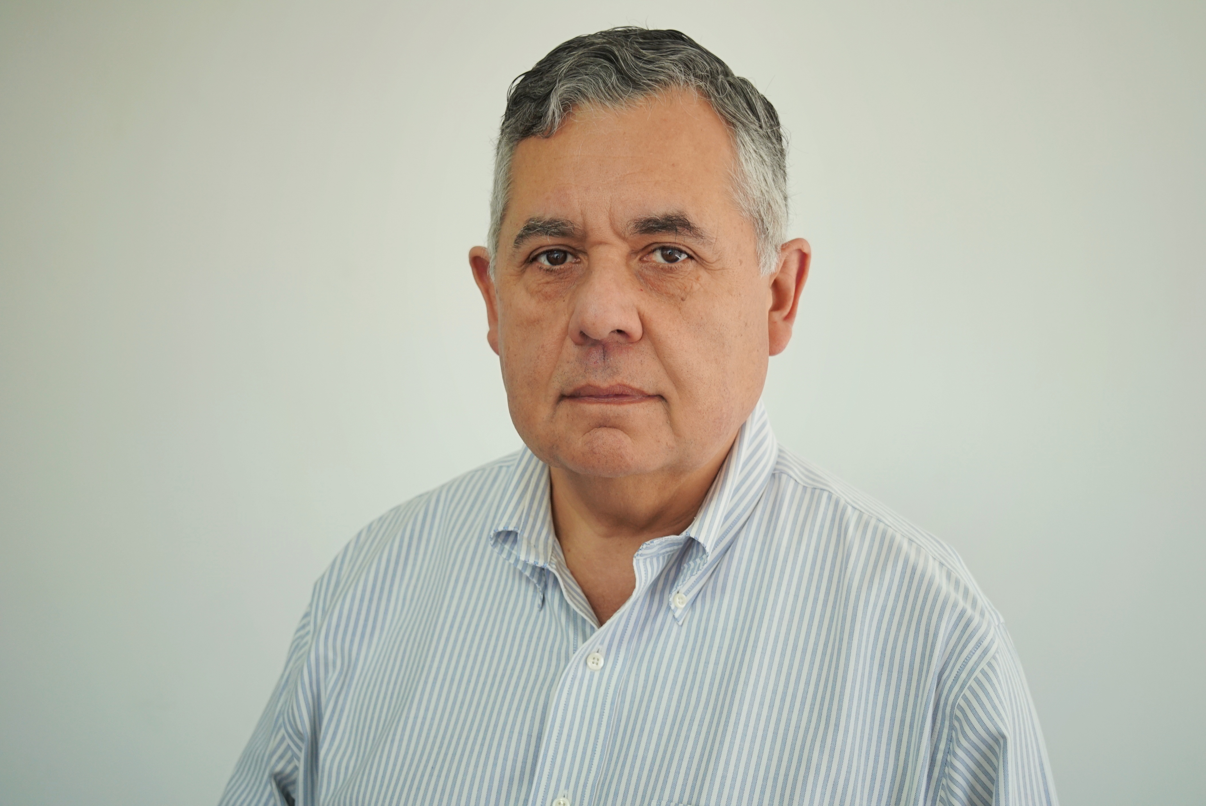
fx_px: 1676
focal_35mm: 50
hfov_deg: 39.6
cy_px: 403
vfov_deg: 27.0
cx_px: 603
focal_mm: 50
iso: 1000
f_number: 5.6
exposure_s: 1/160
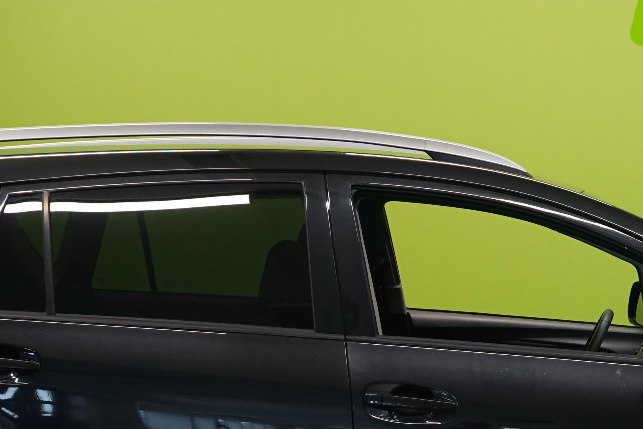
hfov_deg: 18.9
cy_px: 430
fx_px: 1929
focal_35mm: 108
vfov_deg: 12.5
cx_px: 408
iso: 1250
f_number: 6.3
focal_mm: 39
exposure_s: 1/30
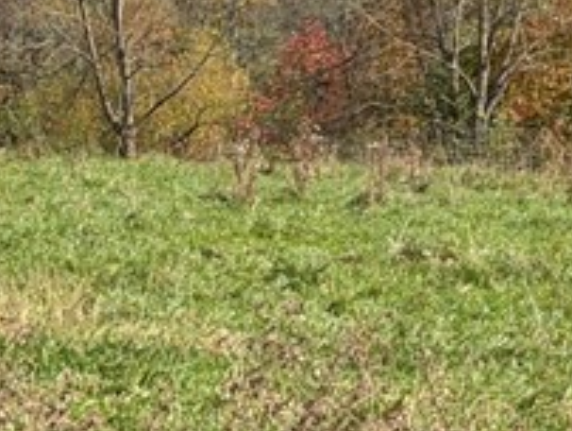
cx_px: 1104
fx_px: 4020
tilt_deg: +7.8
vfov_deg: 6.1
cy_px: 28
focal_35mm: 243
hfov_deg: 7.8
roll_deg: -0.5
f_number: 1.78
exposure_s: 1/2415
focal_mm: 6.76
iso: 80
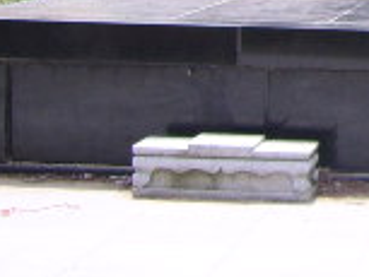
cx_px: 627
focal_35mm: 146
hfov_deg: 12.5
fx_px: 1558
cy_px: -166
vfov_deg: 9.8
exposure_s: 1/500
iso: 50
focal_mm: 5.95
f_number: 2.8
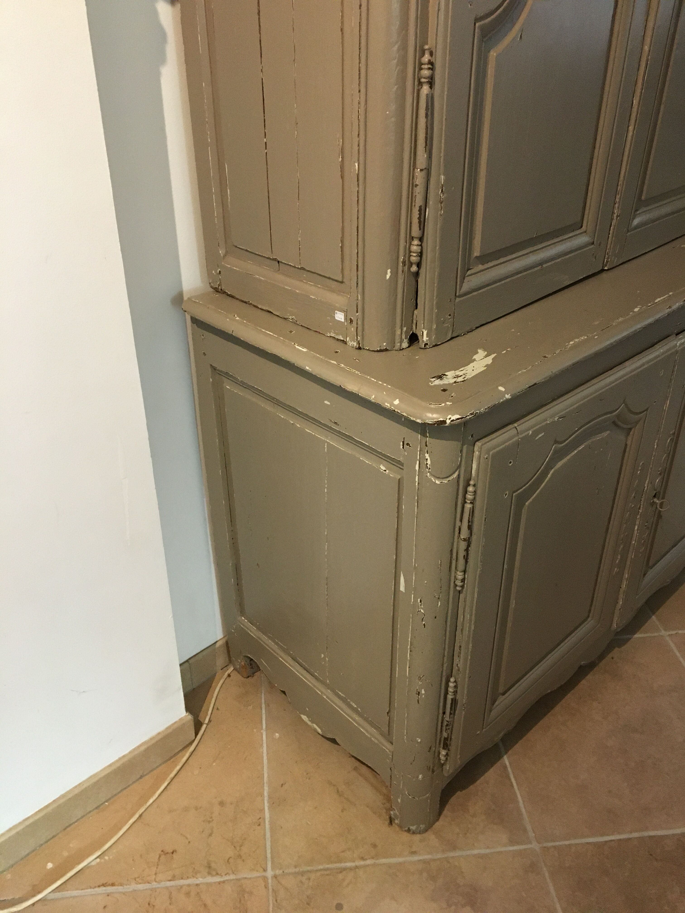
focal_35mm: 29
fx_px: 765
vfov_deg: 61.7
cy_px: 456
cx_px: 342
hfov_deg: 48.2
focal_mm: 4.15
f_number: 2.2
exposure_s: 1/25
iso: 200
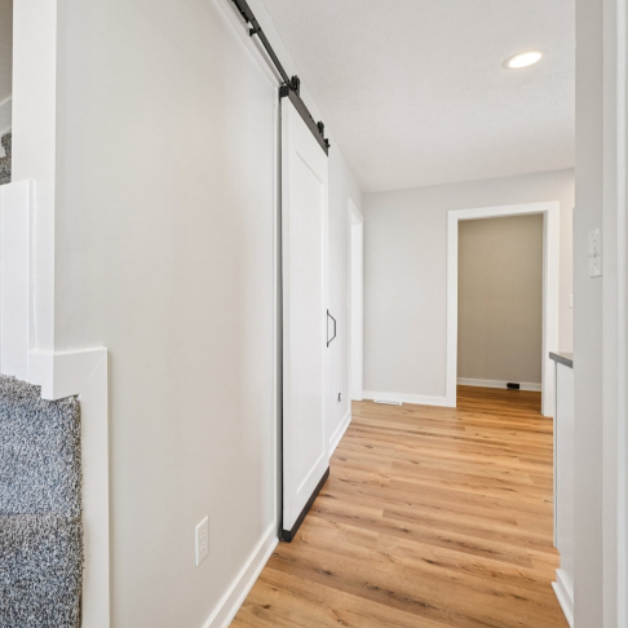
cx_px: 189
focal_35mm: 22
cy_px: 309
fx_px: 444
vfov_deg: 70.5
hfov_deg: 67.7
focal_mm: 16.5
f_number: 8
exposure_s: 1/30
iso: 640
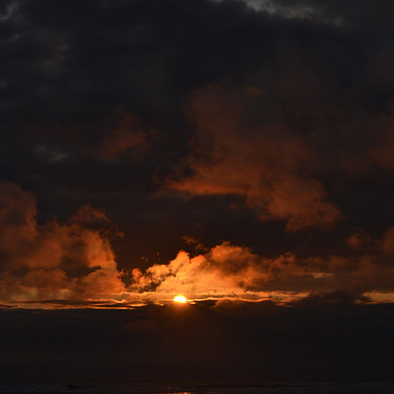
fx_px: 1373
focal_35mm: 107
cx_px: 196
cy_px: 222
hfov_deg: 16.3
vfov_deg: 16.3
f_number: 18
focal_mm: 55
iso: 100
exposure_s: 1/200
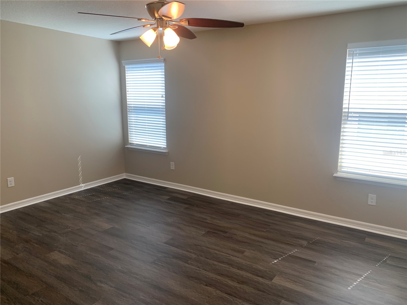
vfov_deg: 53.1
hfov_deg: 67.3
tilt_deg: -12.3
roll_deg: -0.6
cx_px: 204
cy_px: 152
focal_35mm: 26
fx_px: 306
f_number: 1.8
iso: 80
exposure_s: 1/120
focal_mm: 4.25
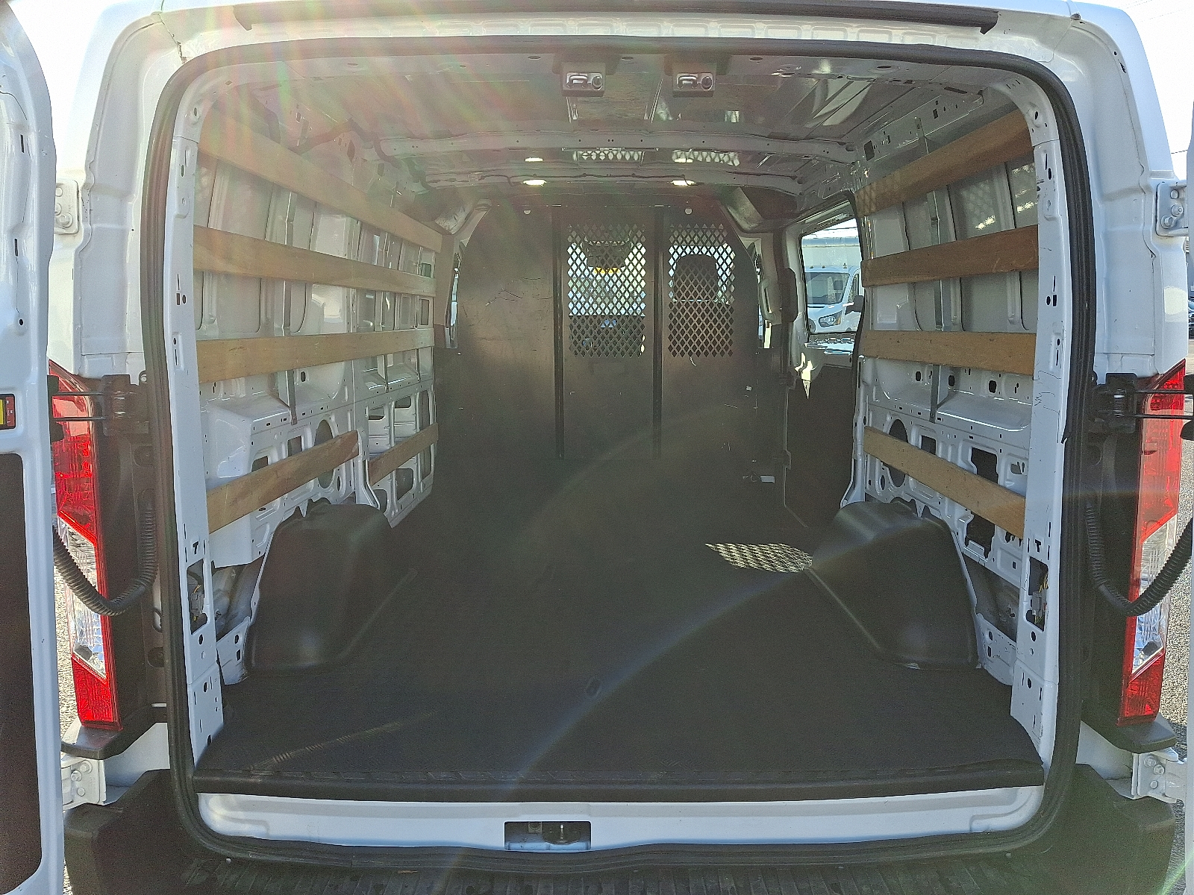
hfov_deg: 69.4
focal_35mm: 25
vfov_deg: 54.9
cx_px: 597
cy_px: 448
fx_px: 862
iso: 25
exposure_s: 1/400
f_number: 1.8
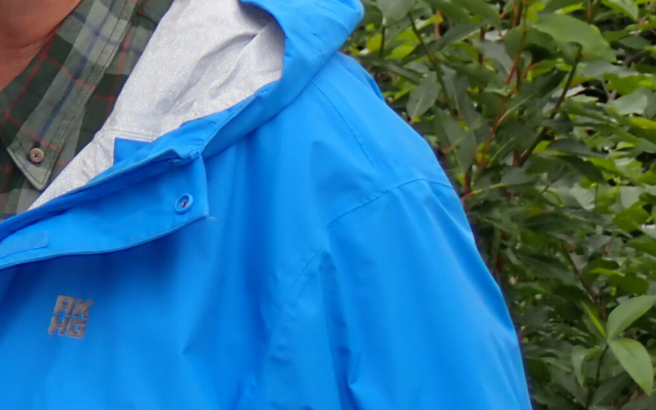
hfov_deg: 11.6
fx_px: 3165
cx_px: -104
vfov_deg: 7.3
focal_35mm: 177
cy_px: -106
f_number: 5
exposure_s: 1/125
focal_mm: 11.88
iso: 100
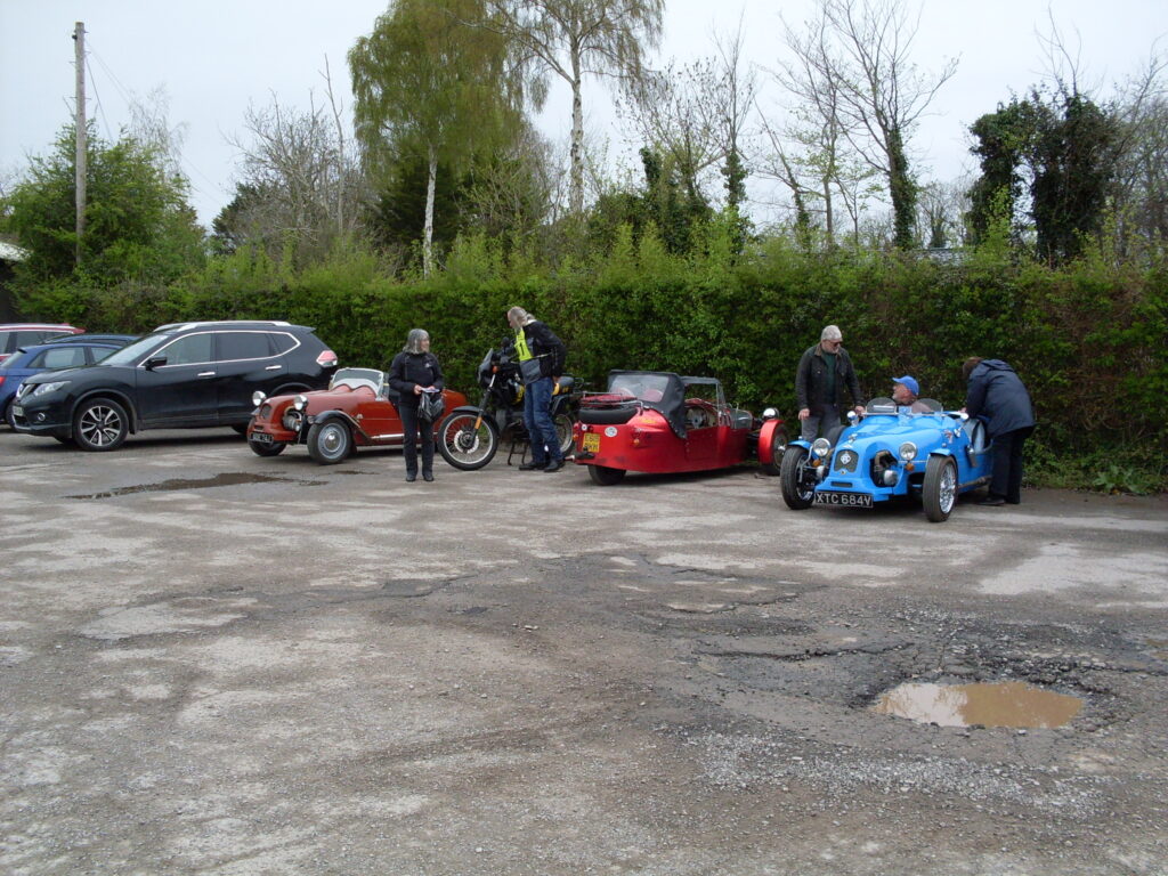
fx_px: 1282
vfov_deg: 37.7
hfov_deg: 49.0
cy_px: 438
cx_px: 584
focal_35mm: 38
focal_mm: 6.3
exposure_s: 1/500
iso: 80
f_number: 2.8
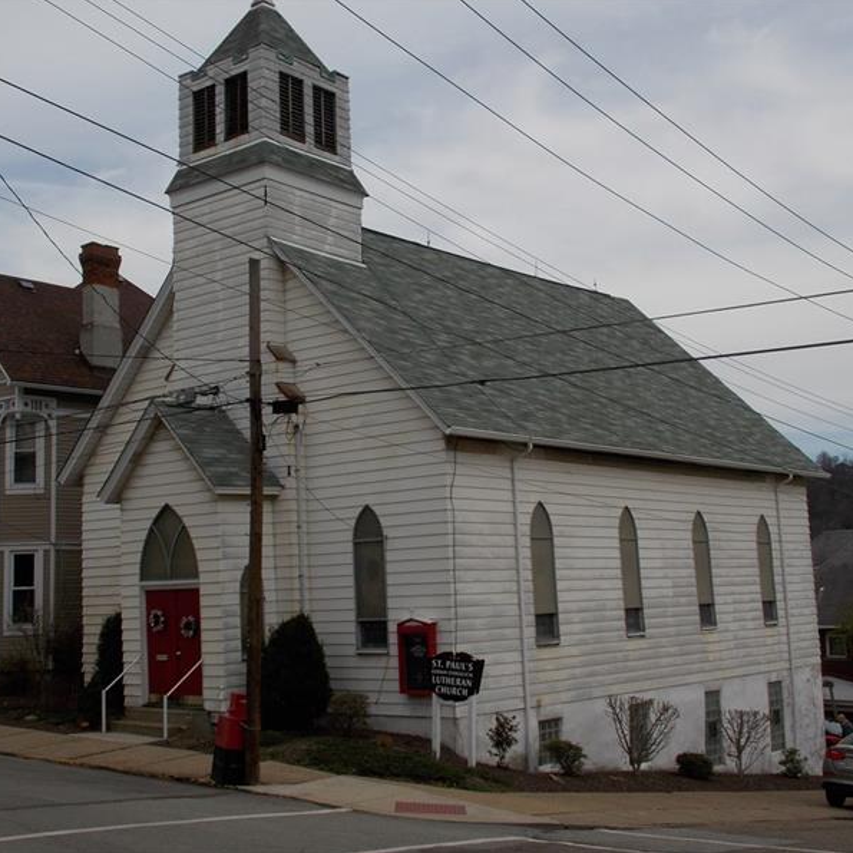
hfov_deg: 38.3
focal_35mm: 44
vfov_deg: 38.3
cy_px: 426
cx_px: 399
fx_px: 1227
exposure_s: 1/1000
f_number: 3.5
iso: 80
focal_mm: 6.6
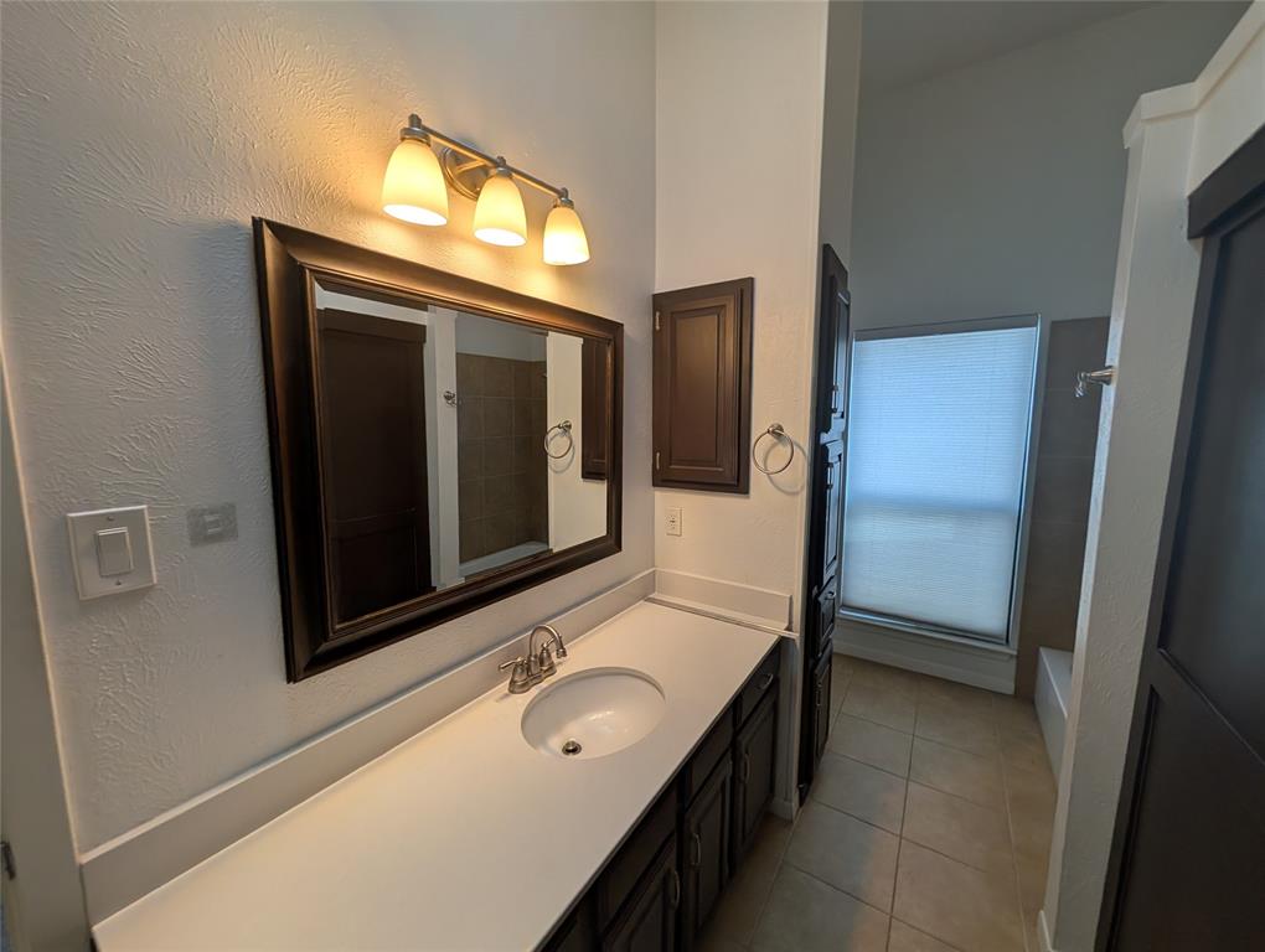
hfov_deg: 110.5
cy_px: 476
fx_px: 439
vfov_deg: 94.6
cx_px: 632
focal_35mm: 12
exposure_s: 1/210
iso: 63
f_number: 1.7
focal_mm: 2.02
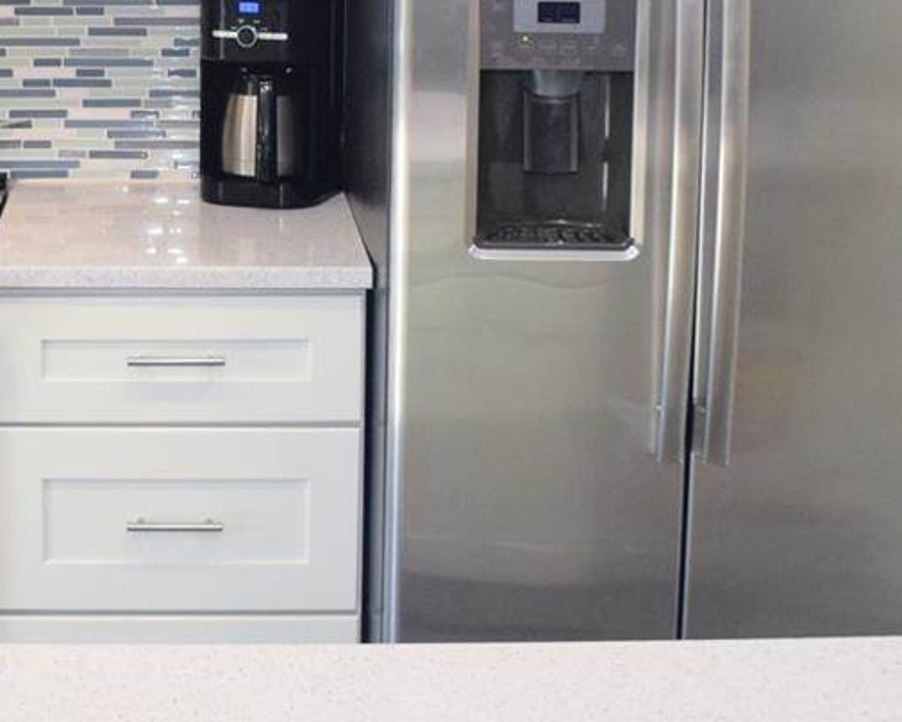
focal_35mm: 111
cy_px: 102
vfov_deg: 13.7
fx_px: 2976
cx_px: 111
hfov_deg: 17.0
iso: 800
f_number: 5.6
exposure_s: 1/125
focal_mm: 25
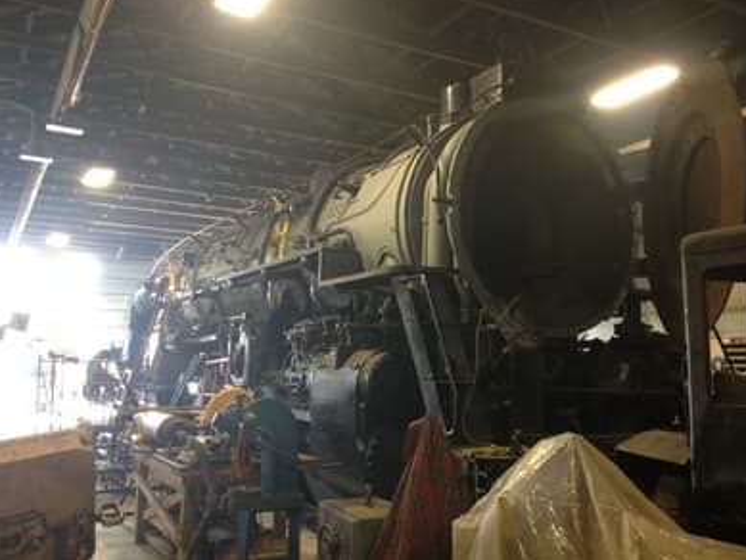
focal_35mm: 36
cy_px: 274
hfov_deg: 51.3
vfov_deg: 39.7
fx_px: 776
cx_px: 368
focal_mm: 4.28
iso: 125
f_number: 2.4
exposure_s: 1/20
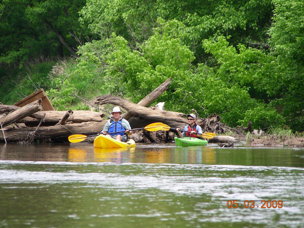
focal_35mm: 269
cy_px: 114
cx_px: 152
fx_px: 2362
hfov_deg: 7.4
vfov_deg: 5.5
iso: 50
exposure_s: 1/204
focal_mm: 44.8
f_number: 3.5
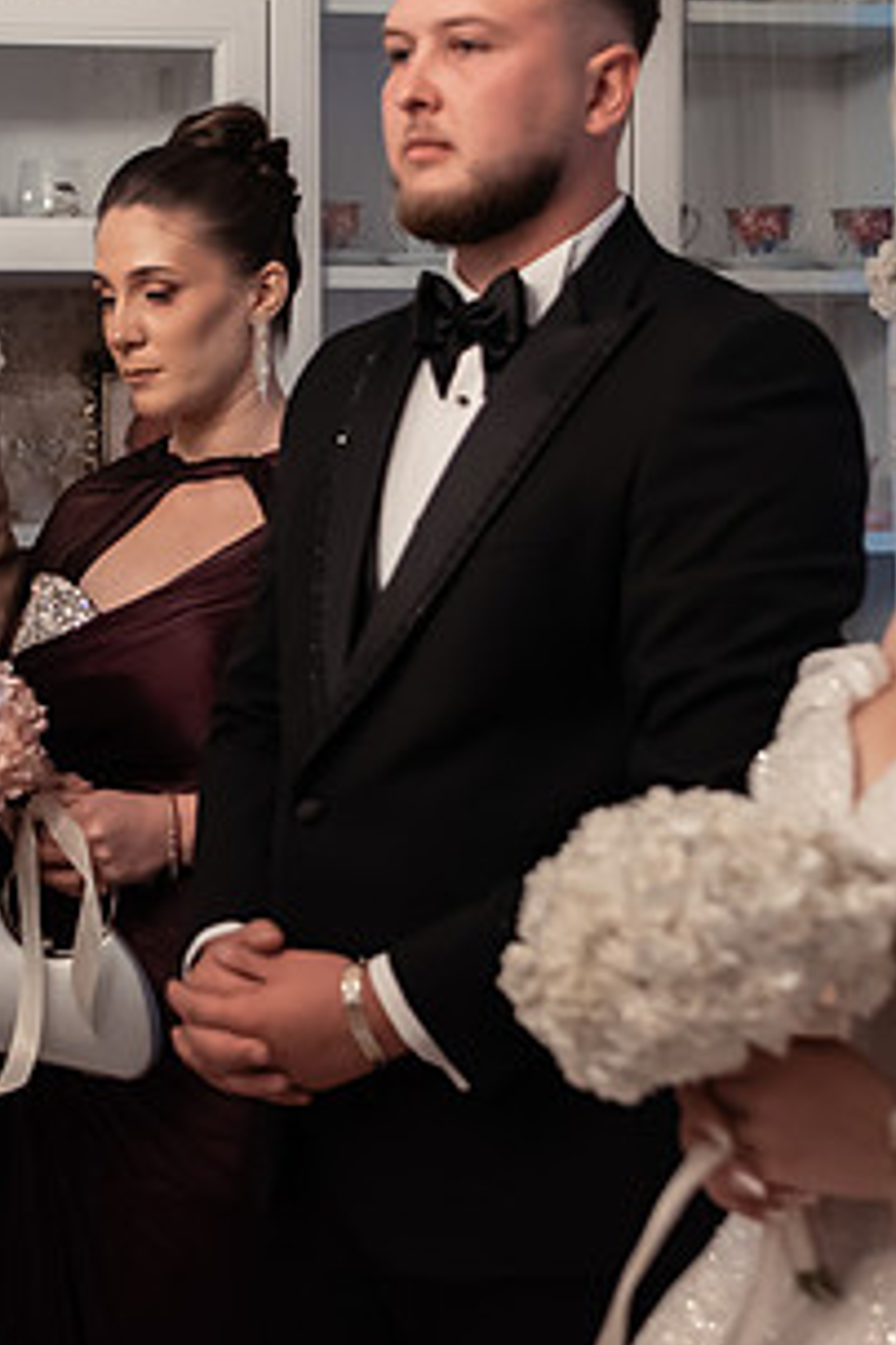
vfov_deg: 27.0
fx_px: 2800
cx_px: 37
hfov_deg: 17.8
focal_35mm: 75
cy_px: 624
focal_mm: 35
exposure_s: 1/250
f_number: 2.5
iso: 1600
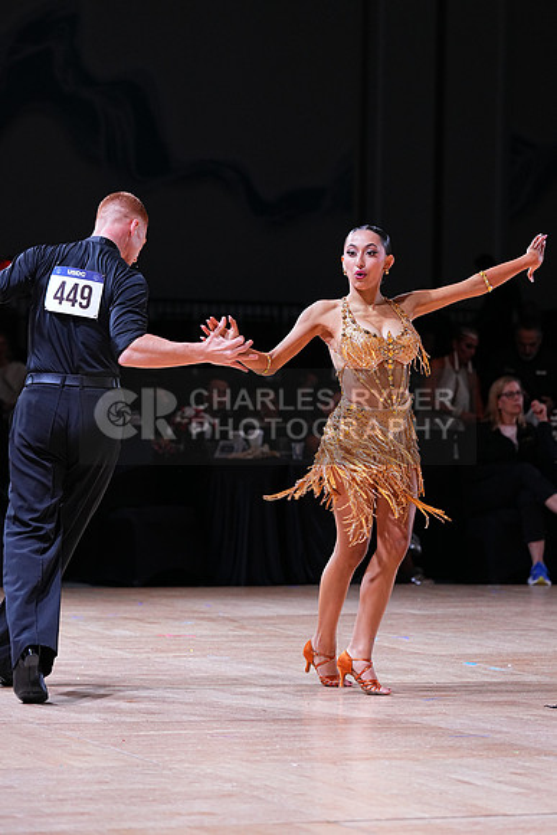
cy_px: 418
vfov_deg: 16.1
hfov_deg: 10.8
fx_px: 2945
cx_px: 278
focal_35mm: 127
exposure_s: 1/400
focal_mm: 127
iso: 1600
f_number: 4
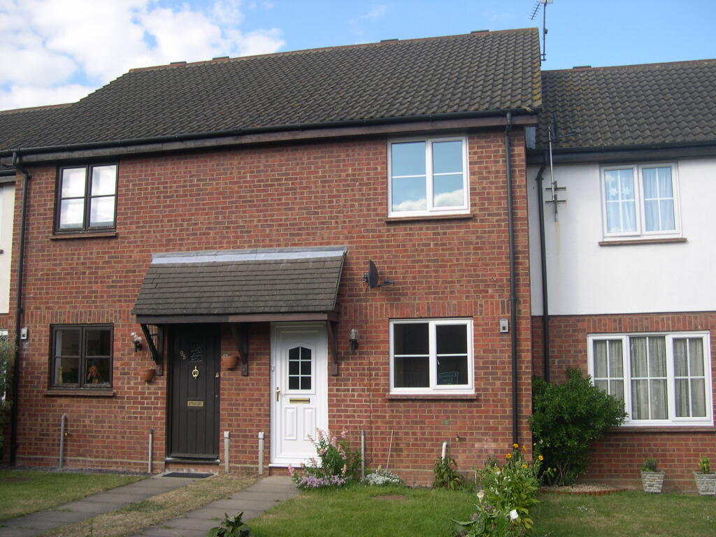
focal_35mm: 38
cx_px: 358
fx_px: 786
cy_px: 268
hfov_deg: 49.0
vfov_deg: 37.7
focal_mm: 8
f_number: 2.8
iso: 100
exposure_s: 1/579
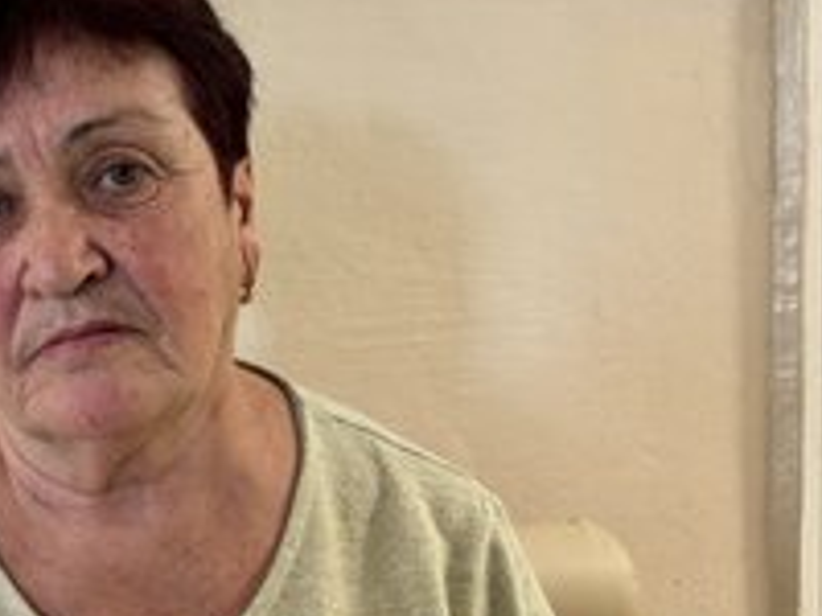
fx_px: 1235
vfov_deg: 28.0
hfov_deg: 34.6
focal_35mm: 52
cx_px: 74
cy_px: 238
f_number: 1.6
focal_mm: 5.96
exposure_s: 1/50
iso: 160
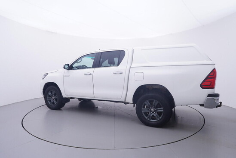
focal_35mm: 22
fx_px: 148
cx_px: 118
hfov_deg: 77.3
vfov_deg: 56.2
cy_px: 79
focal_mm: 15
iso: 200
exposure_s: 1/80
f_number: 5
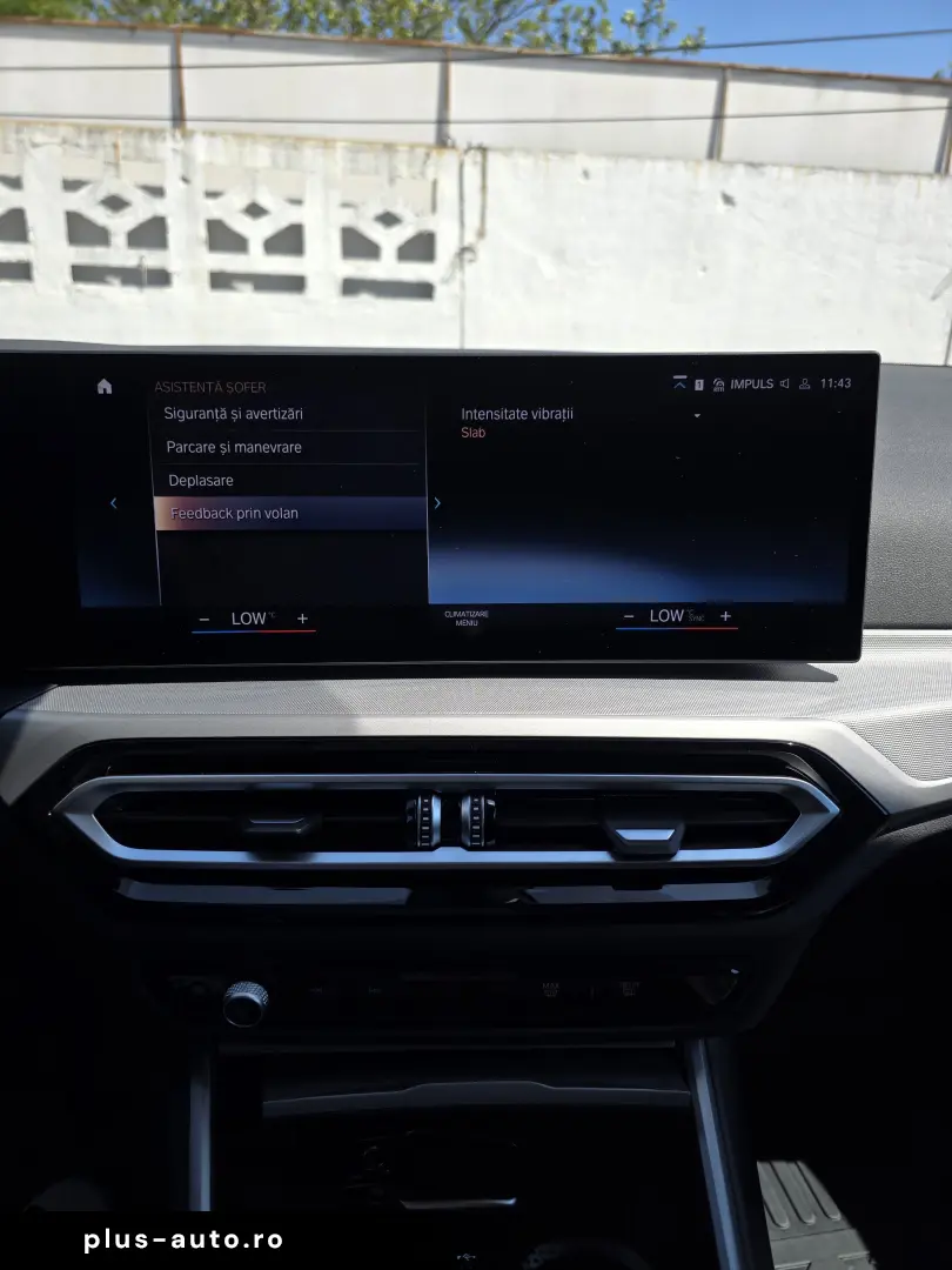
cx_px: 476
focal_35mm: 23
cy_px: 635
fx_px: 843
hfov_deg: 58.9
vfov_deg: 73.9
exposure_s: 1/2664
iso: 80
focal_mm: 6.3
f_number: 1.7
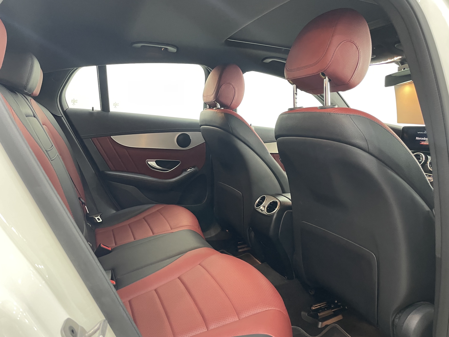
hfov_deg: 67.3
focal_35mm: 26
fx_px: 337
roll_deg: -2.7
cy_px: 168
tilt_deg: -5.6
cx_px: 224
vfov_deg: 53.1
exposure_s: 1/60
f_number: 1.6
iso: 200
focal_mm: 4.2
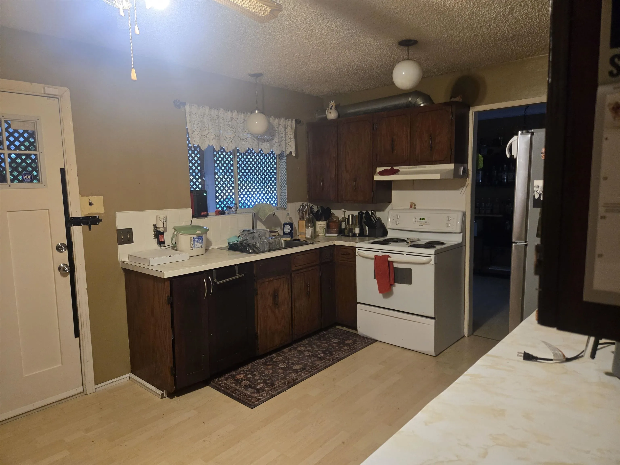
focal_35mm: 23
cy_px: 232
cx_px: 310
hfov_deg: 73.9
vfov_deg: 58.9
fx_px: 412
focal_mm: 5.4
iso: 1000
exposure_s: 1/60
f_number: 1.8
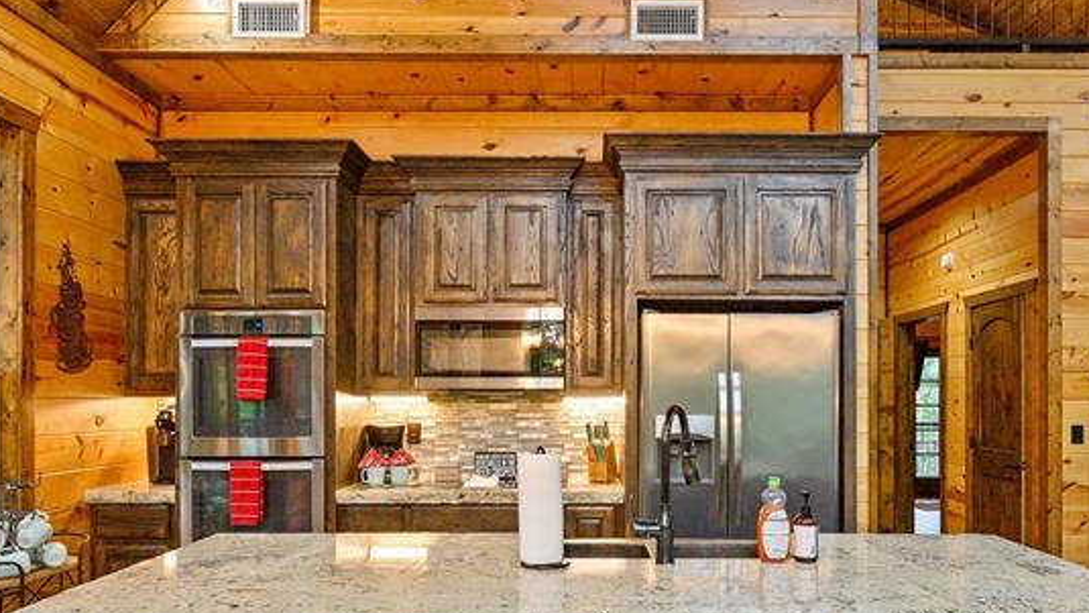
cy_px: 389
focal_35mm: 28
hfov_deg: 67.8
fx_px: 809
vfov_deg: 41.2
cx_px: 591
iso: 640
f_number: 5
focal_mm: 14
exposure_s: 1/60
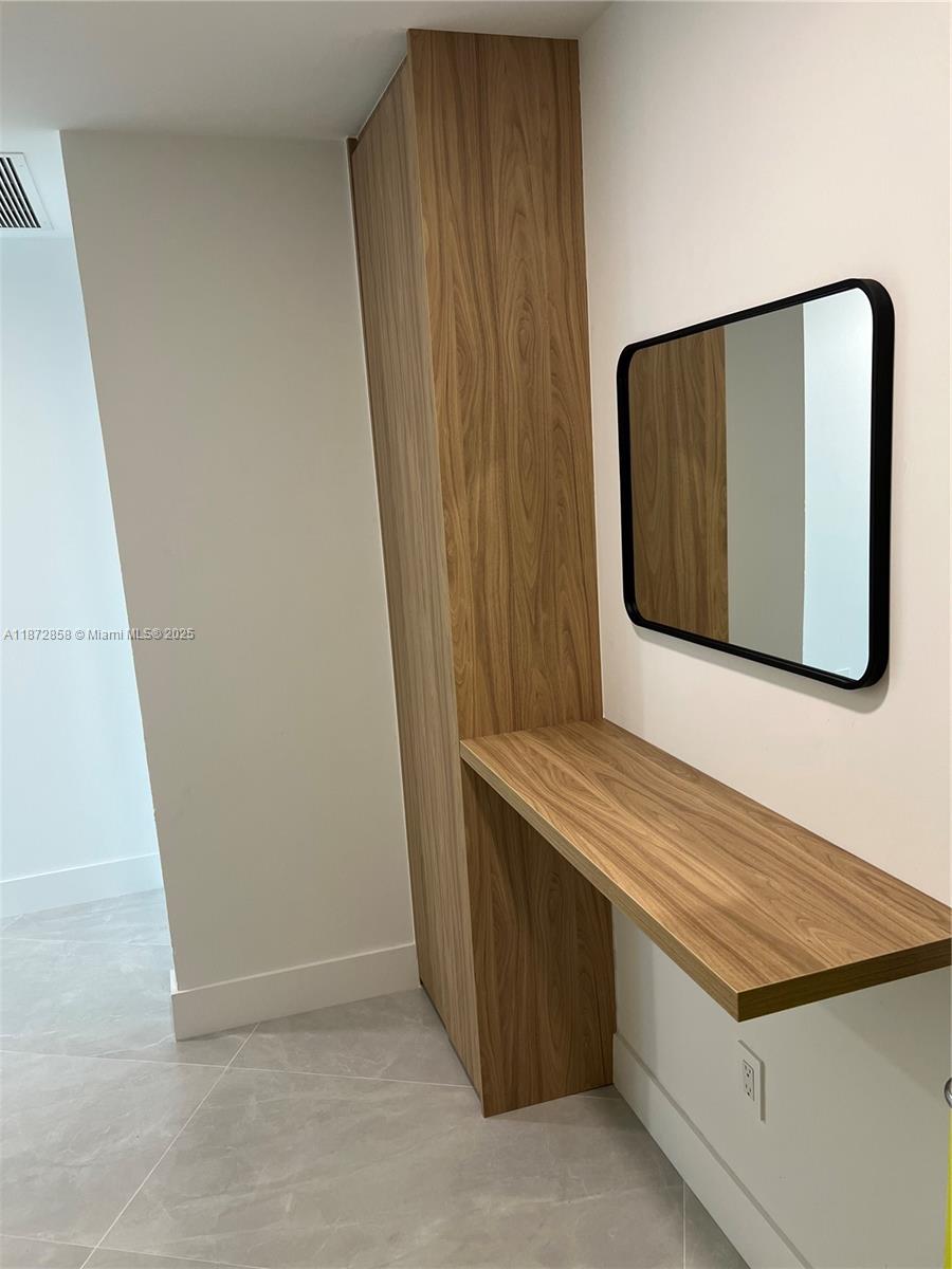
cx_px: 476
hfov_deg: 53.1
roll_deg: +3.5
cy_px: 634
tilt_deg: -8.8
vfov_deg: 67.3
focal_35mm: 26
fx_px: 953
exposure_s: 1/120
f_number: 1.5
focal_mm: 5.7
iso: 125
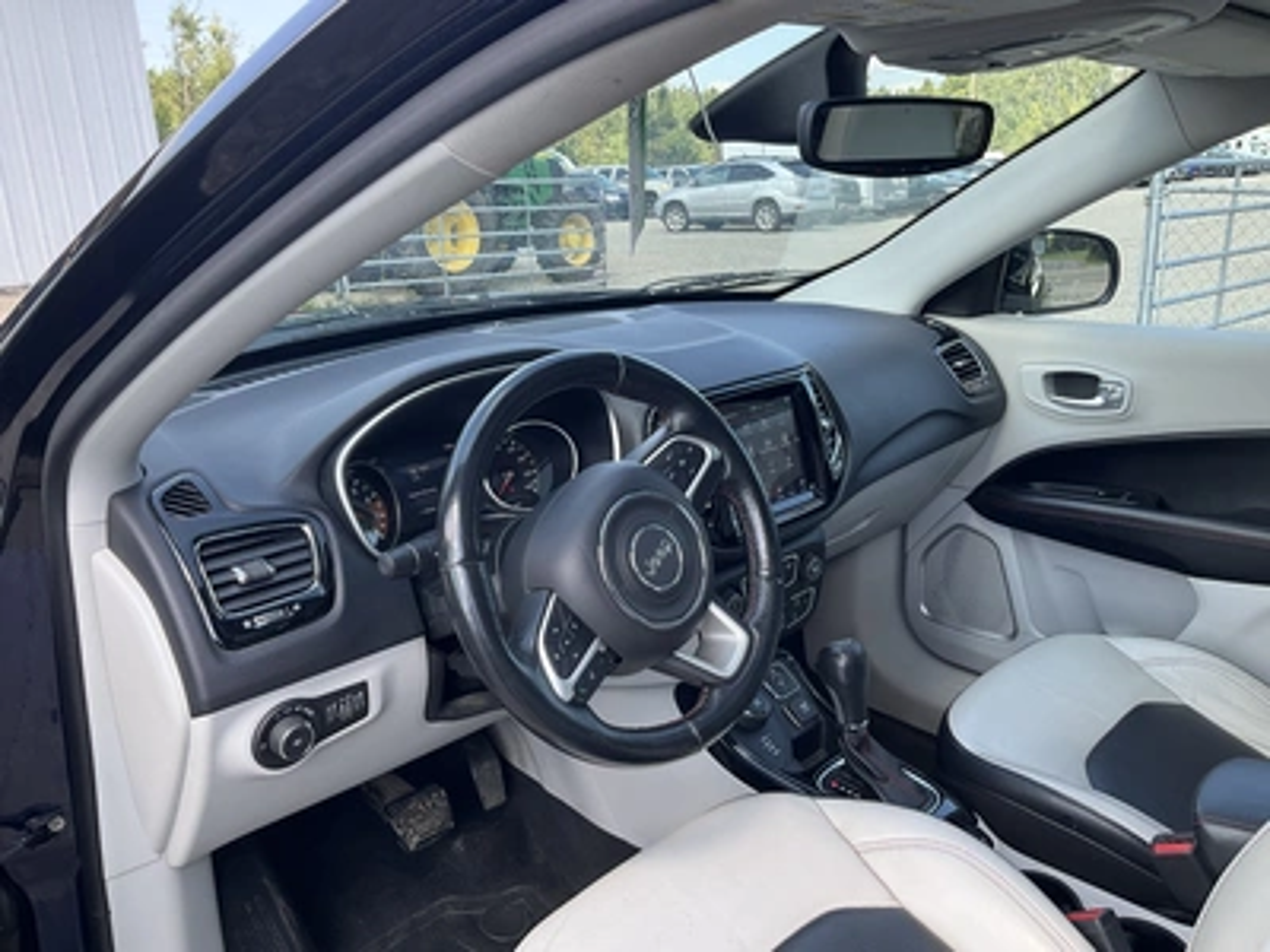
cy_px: 476
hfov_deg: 61.7
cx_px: 635
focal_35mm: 29
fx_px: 1064
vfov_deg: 48.2
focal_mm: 3
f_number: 1.8
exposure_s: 1/164
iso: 20
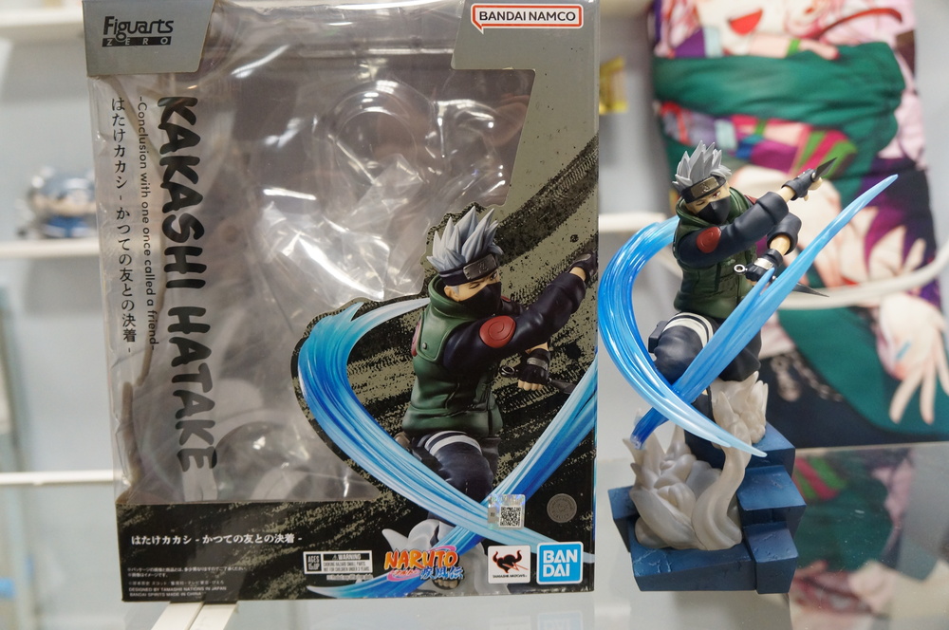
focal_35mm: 32
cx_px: 474
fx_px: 829
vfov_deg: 41.6
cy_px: 315
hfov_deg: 59.6
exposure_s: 1/60
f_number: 4
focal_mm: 21
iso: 1600
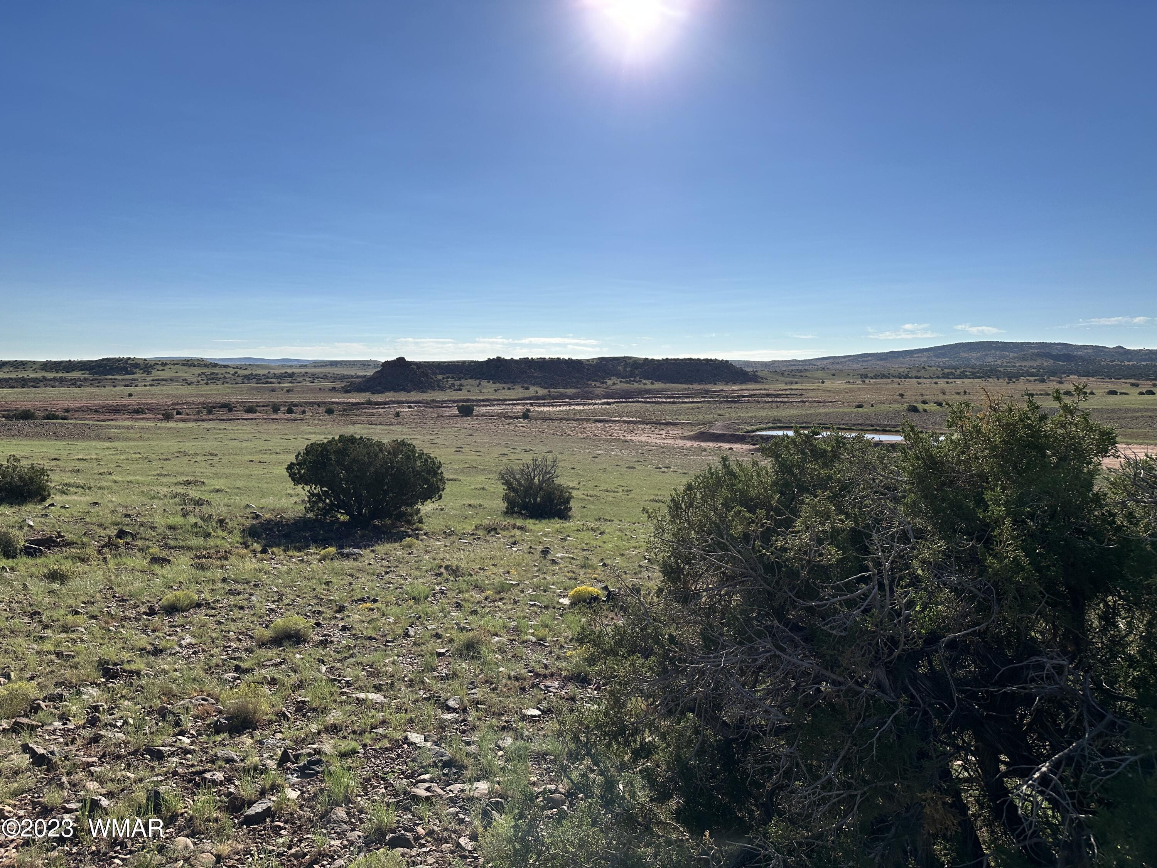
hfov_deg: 71.6
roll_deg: -1.2
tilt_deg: -4.9
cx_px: 578
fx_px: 802
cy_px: 434
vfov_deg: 56.8
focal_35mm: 24
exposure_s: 1/9709
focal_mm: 6.86
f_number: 1.78
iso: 80
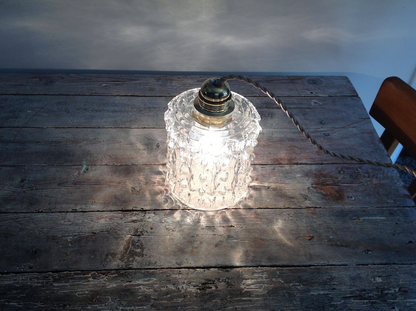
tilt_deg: -44.2
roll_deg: -3.4
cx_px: 208
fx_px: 420
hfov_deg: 52.7
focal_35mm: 35
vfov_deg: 40.6
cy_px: 156
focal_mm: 4.28
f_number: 2.4
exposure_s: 1/131
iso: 50
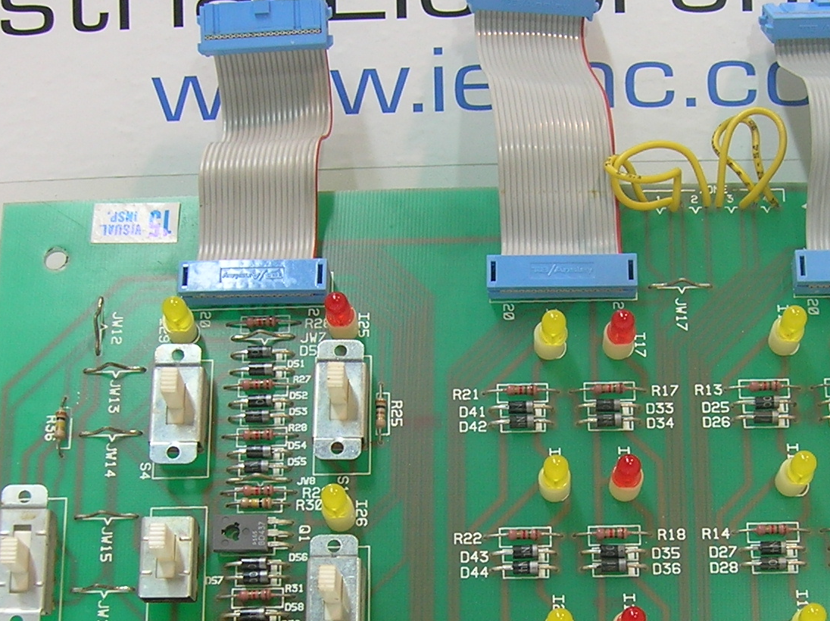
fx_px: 1701
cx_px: 548
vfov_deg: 20.5
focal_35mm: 71
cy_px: 480
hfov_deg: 27.3
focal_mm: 5.7
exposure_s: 1/4
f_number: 2.9
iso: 60
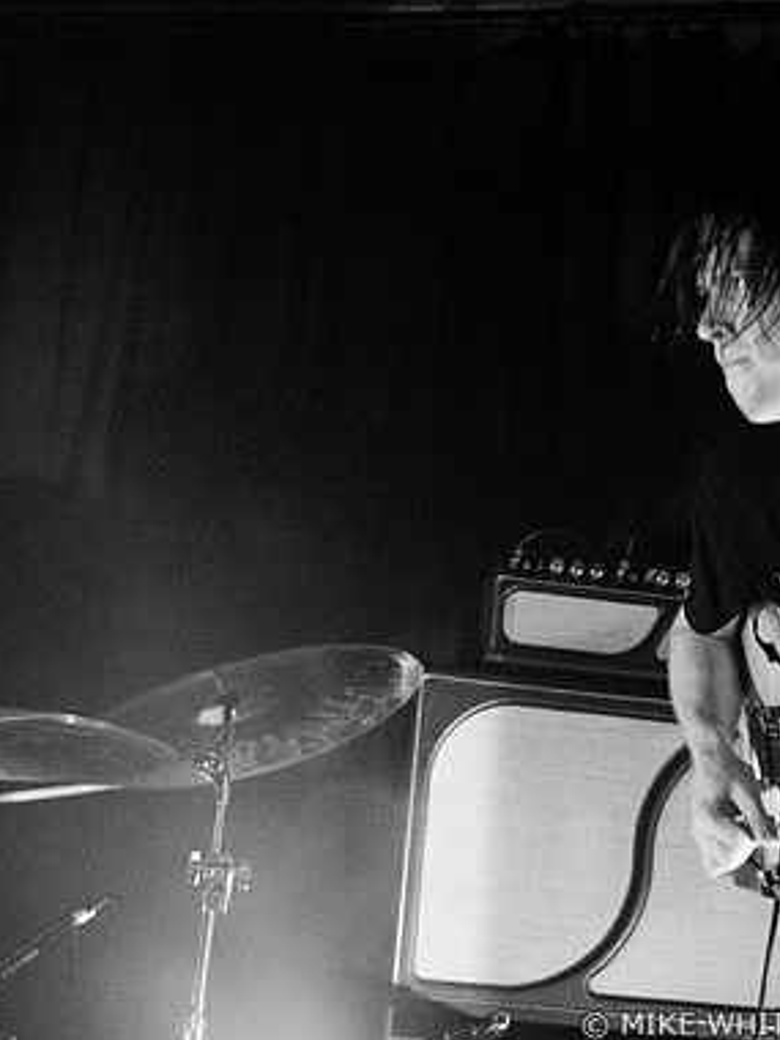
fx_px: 1983
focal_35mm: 66
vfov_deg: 29.4
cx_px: 394
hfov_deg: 22.3
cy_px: 521
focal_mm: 30
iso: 1000
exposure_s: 1/200
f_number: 1.4
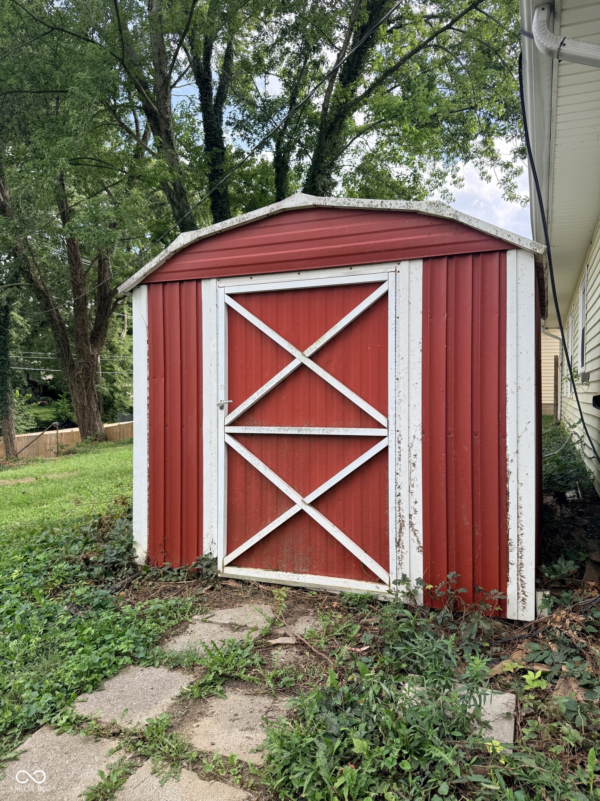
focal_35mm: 24
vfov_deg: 71.6
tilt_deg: -0.5
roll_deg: -0.4
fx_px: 555
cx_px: 300
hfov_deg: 56.8
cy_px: 400
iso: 100
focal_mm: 6.76
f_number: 1.78
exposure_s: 1/1271
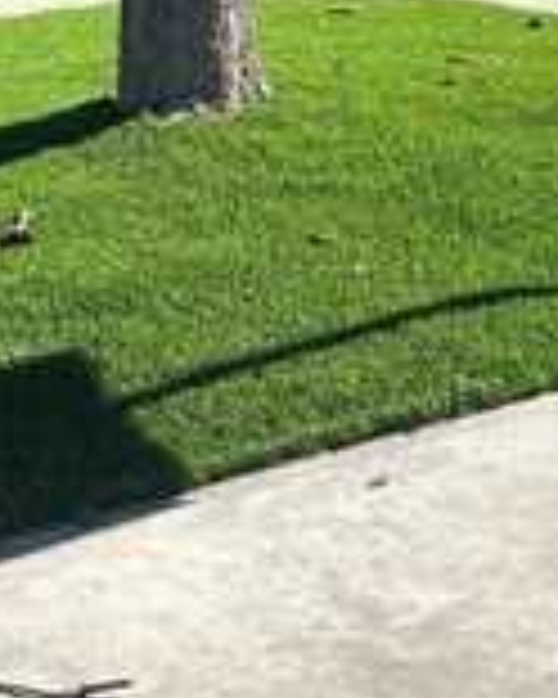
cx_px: 122
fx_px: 2168
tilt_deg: -0.2
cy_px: -162
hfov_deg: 14.6
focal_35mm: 105
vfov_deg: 17.4
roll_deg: +5.6
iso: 50
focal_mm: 5.7
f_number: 1.5
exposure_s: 1/3257
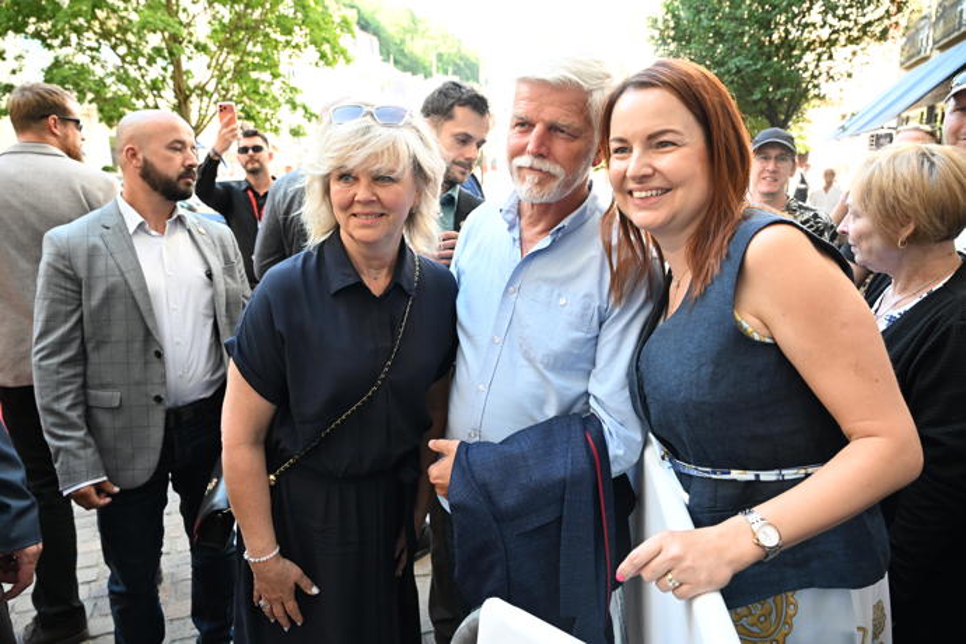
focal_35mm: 26
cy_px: 322
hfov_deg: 70.4
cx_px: 483
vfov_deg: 50.4
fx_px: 684
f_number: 5
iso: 2000
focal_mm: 25.5
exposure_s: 1/250
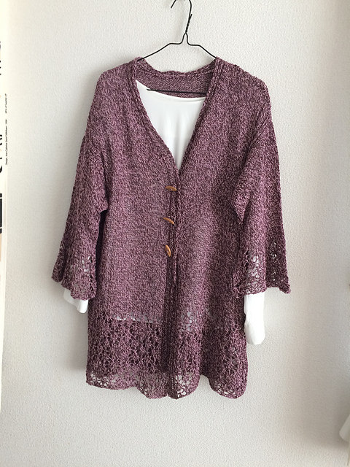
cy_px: 234
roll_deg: -2.2
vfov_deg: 61.7
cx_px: 175
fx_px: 391
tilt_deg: -7.5
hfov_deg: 48.2
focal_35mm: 29
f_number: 2.2
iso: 40
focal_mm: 4.15
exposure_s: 1/30
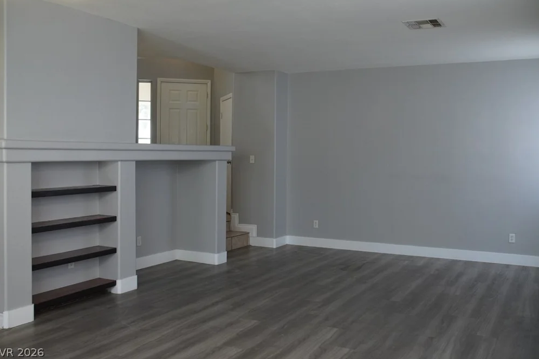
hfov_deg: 53.8
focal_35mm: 36
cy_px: 176
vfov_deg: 37.3
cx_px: 268
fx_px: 532
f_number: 4
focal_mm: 23
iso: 1250
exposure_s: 1/160
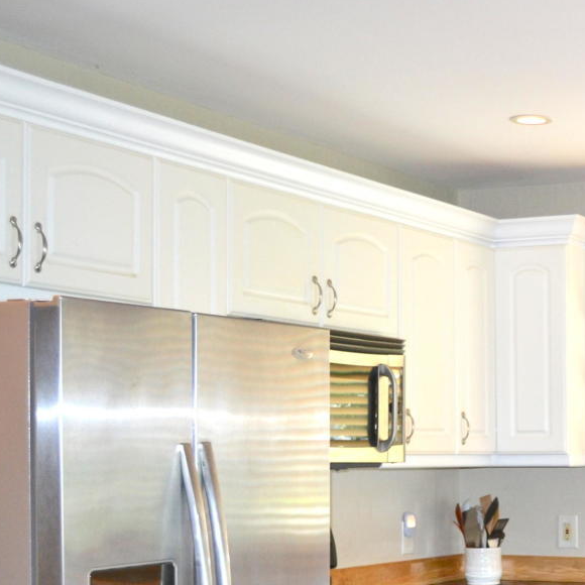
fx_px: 1549
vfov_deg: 21.0
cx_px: 743
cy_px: 512
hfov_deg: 19.8
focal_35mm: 81
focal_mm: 24
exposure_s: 1/60
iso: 400
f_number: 4
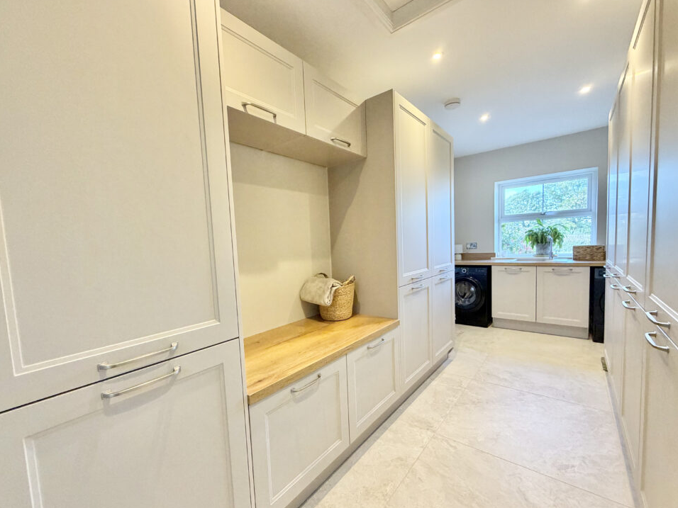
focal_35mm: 15
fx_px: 294
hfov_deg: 98.2
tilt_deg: -4.9
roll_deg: +2.6
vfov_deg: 81.7
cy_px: 267
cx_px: 339
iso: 250
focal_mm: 2.22
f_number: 2.2
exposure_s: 1/121
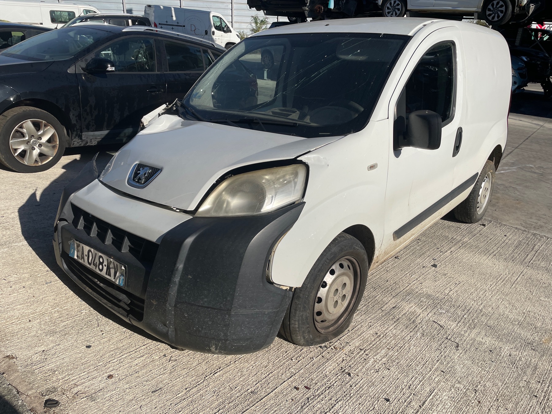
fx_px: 415
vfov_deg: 53.1
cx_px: 276
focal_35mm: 26
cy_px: 207
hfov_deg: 67.3
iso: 32
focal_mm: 4.2
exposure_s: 1/7299
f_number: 1.6
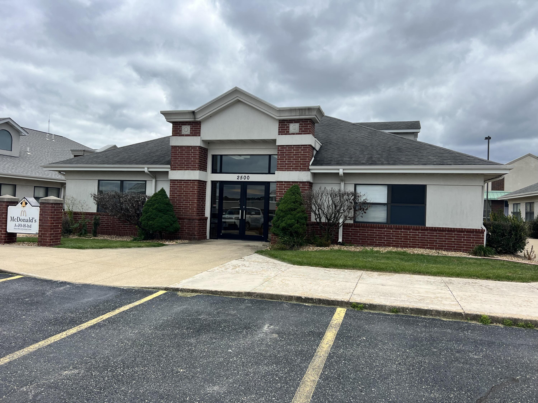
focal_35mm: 26
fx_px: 404
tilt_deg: +1.4
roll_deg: -2.4
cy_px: 202
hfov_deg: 67.3
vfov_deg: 53.1
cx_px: 269
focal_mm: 5.7
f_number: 1.5
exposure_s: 1/3968
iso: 50
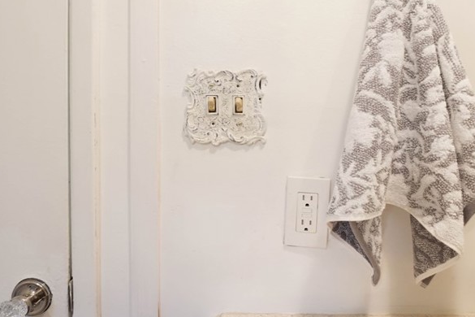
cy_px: 101
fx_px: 277
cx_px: 307
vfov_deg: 57.9
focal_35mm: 21
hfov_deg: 79.2
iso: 250
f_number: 5.6
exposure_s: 1/30
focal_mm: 12
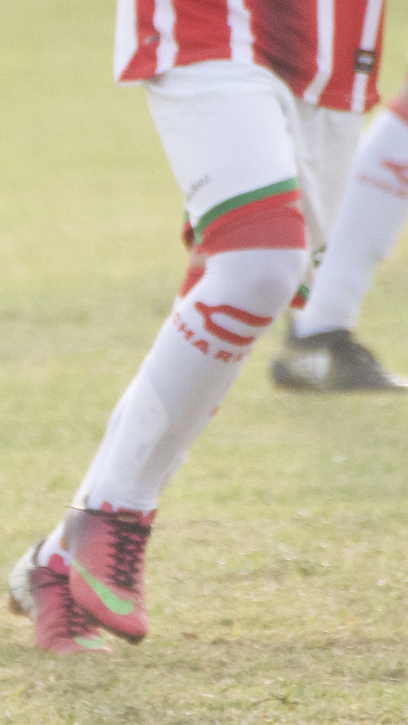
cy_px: 318
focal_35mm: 1871
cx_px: -148
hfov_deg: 0.6
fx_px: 36001
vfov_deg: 1.2
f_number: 5.6
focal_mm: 300
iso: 800
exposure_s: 1/1000
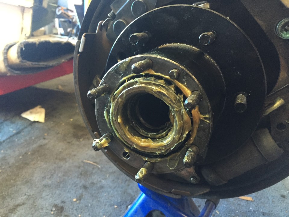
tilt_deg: -22.7
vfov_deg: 48.2
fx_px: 242
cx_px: 144
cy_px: 108
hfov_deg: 61.7
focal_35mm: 29
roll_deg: -6.0
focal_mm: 4.15
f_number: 2.2
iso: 320
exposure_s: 1/30
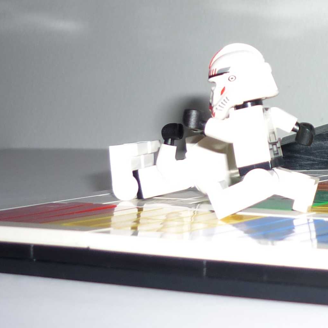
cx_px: 454
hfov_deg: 17.3
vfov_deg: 18.1
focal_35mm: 93
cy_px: -18
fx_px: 997
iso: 100
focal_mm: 5.5
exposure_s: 1/30
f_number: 2.8
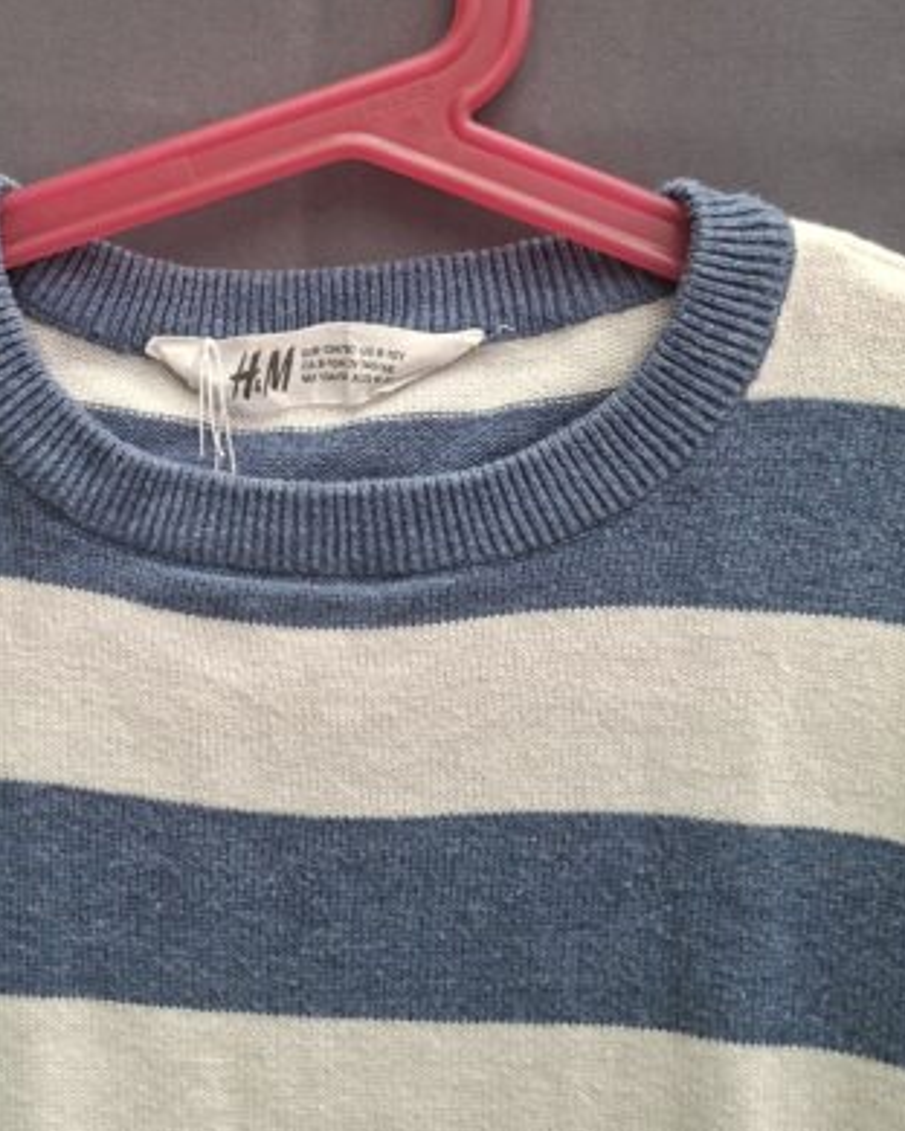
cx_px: 261
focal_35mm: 46
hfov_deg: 32.3
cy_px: 409
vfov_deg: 40.0
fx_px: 1540
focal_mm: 5.54
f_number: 1.8
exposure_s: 1/40
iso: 50
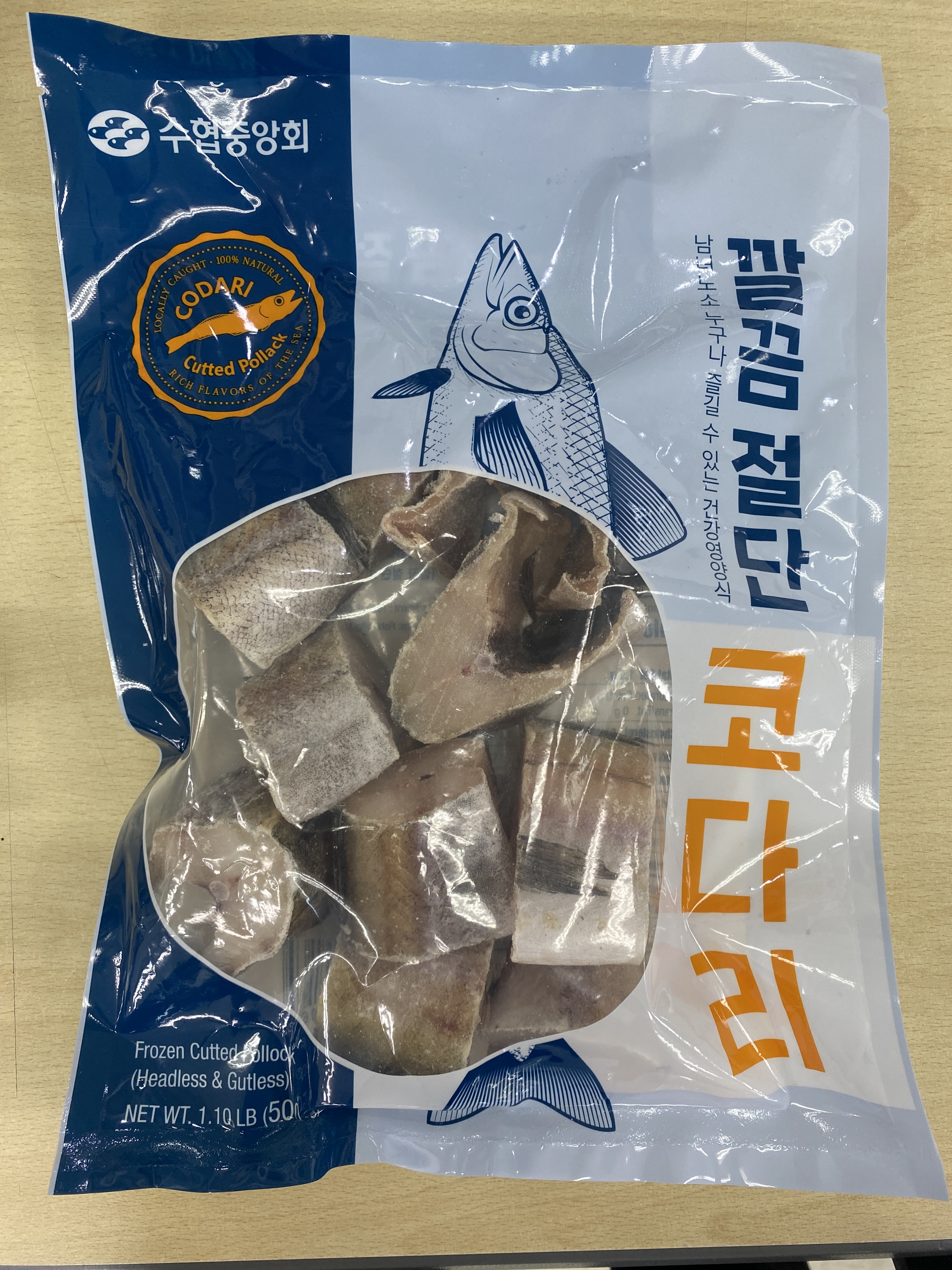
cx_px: 476
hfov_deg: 53.1
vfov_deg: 67.3
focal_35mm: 26
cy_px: 635
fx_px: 953
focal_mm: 4.25
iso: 125
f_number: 1.8
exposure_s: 1/120
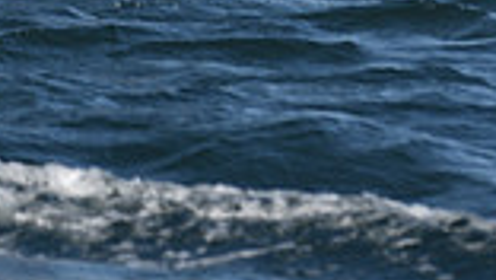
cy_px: -576
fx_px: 5120
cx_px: -43
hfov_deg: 5.5
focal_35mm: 389
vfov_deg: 3.1
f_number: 5
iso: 250
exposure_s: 1/1000
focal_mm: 100
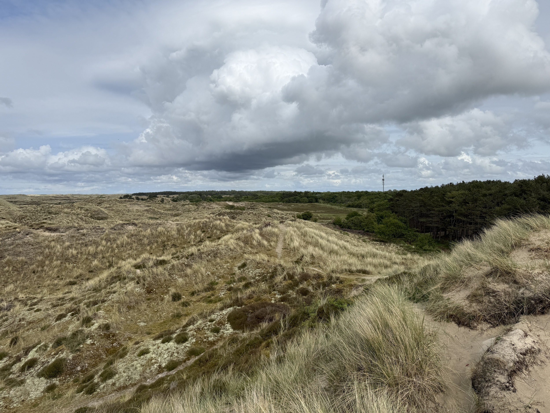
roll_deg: +0.7
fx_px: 381
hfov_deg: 71.6
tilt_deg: -1.7
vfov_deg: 56.8
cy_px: 206
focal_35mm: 24
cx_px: 275
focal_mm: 6.76
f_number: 1.78
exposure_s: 1/8130
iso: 80
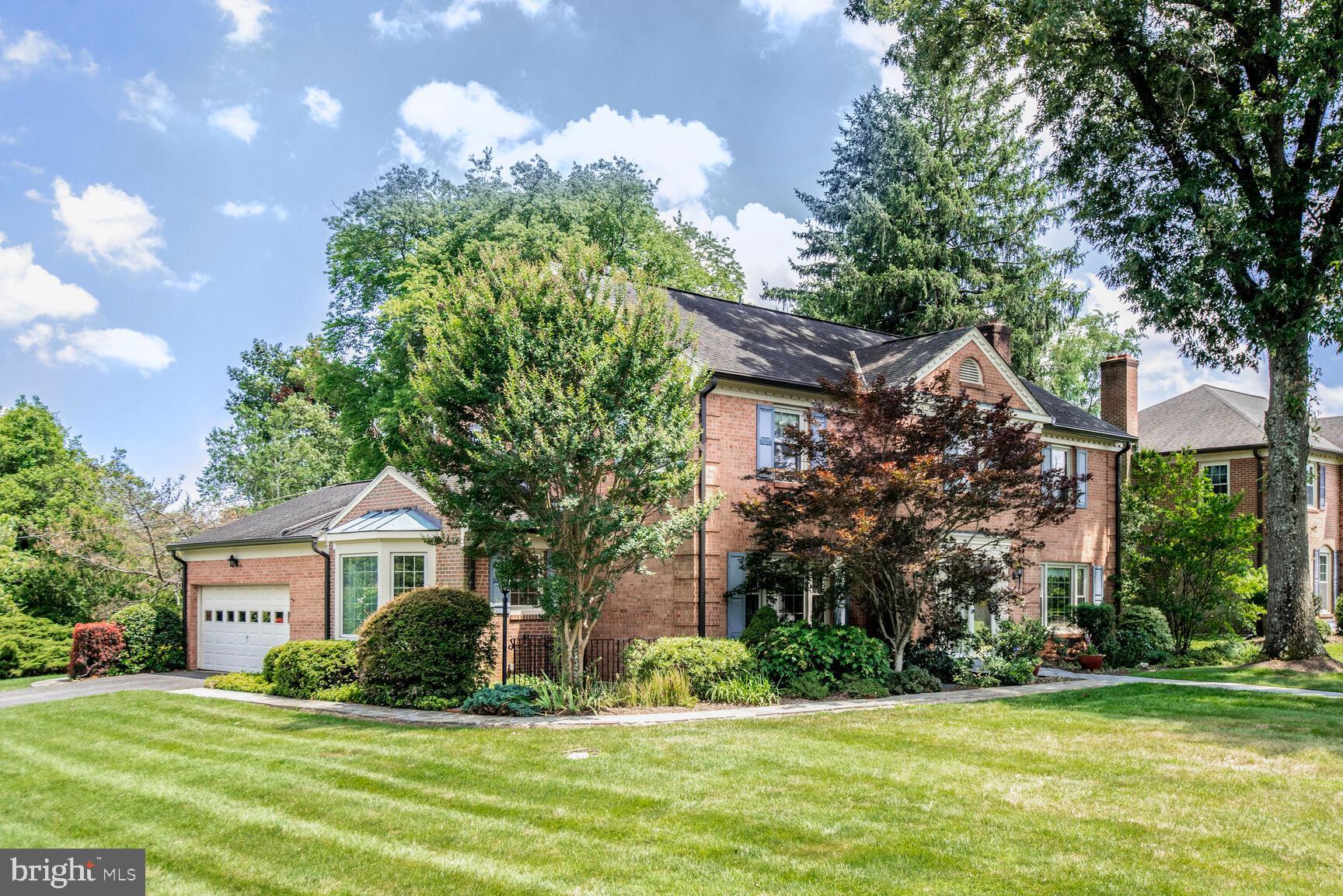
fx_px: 1306
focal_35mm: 35
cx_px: 672
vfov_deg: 37.9
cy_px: 448
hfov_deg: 54.4
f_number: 8
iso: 400
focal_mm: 35
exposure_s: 1/100
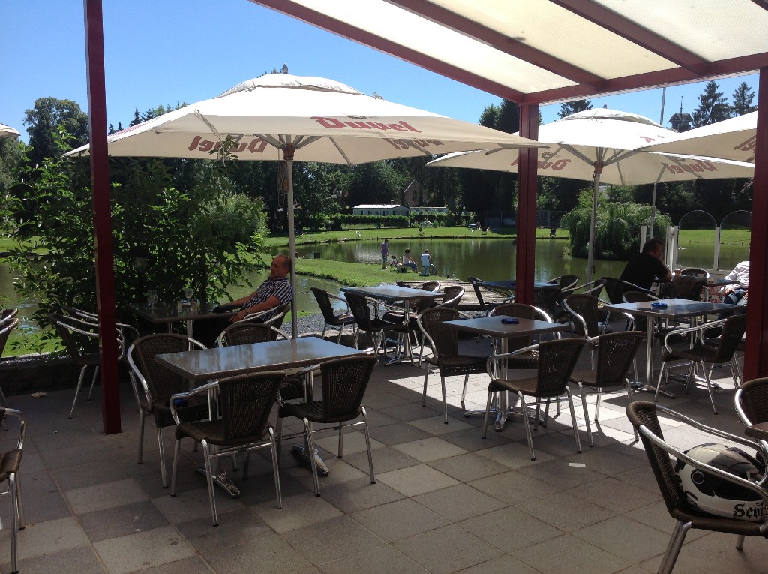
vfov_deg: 40.6
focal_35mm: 35
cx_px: 384
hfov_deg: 52.7
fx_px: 775
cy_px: 287
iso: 50
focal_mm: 4.28
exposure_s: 1/1513
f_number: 2.4
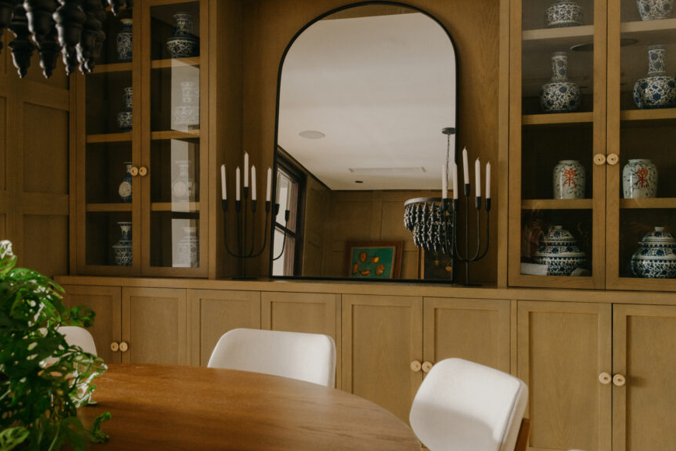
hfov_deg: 48.4
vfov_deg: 33.4
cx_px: 326
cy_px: 232
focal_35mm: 40
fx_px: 751
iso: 800
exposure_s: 1/1.67
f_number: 6.3
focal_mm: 34
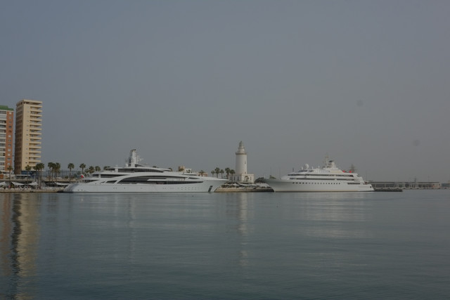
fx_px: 513
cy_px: 150
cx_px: 225
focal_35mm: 41
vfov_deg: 32.6
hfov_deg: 47.4
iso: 200
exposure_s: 1/420
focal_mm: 27
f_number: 13
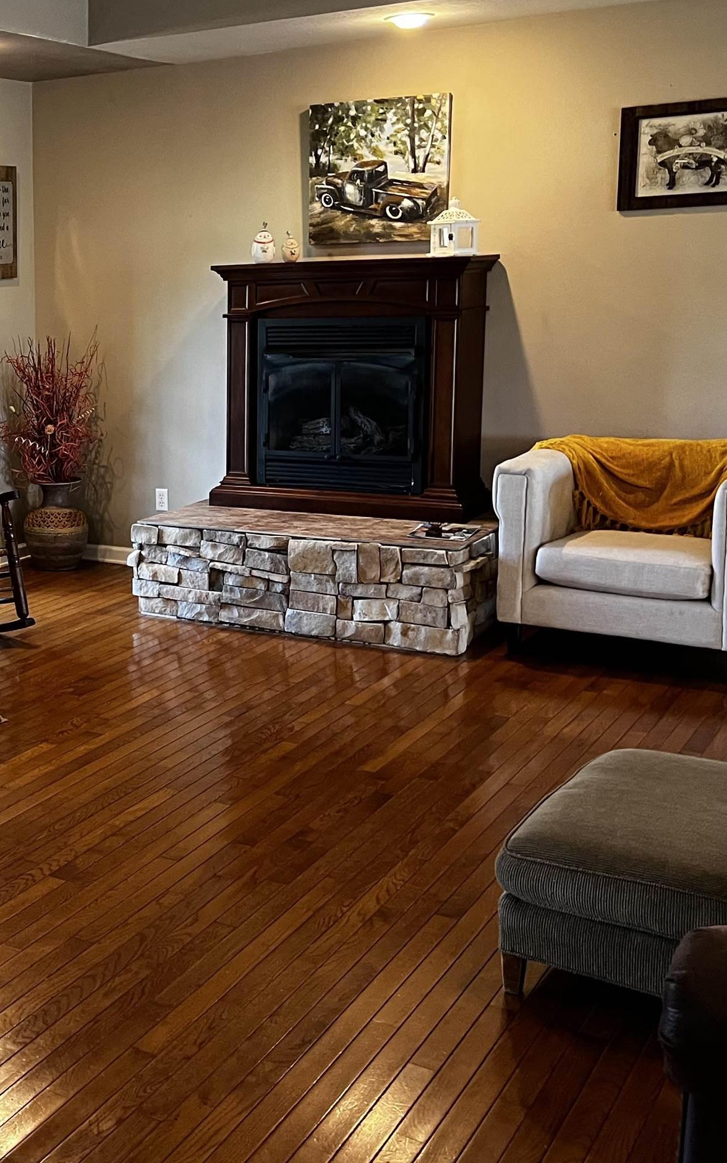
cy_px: 543
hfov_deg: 26.3
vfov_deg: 44.3
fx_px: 1426
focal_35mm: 45
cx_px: -79
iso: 250
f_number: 1.5
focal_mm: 5.7
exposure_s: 1/60
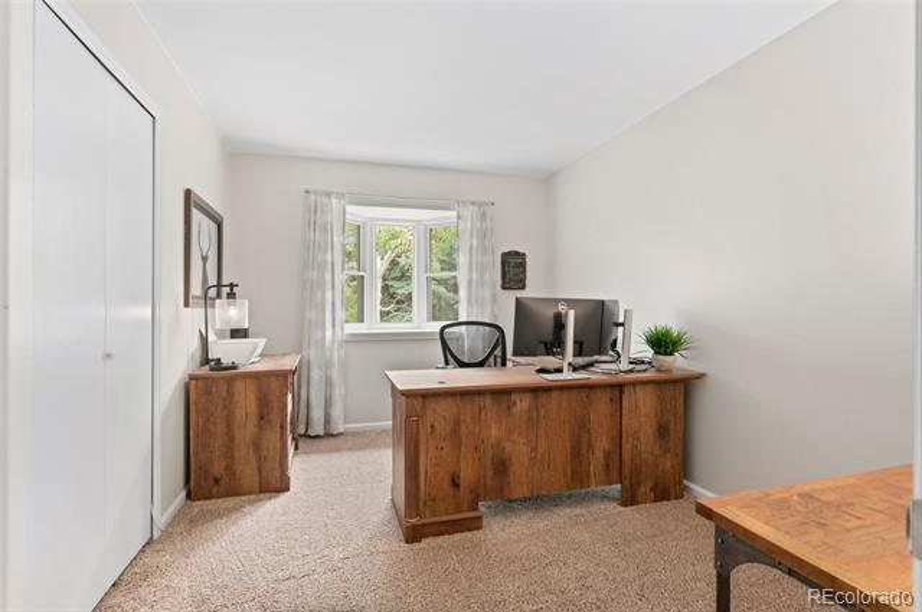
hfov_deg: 93.3
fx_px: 435
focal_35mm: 17
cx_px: 461
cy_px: 306
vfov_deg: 70.3
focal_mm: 17
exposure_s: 1/4
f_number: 8
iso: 400
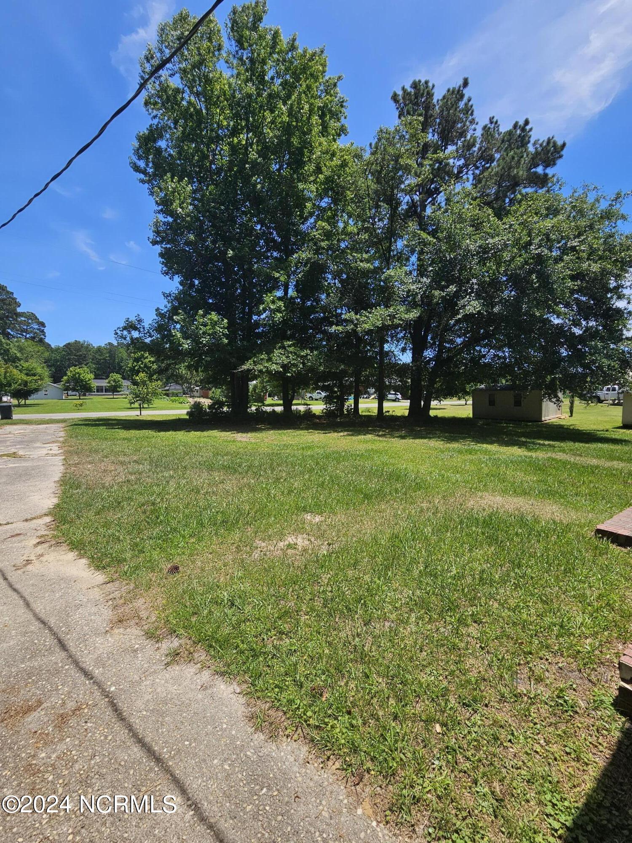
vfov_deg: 106.2
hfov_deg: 89.9
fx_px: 316
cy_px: 422
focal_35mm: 13
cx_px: 316
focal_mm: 2.2
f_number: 2.2
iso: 50
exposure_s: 1/2027
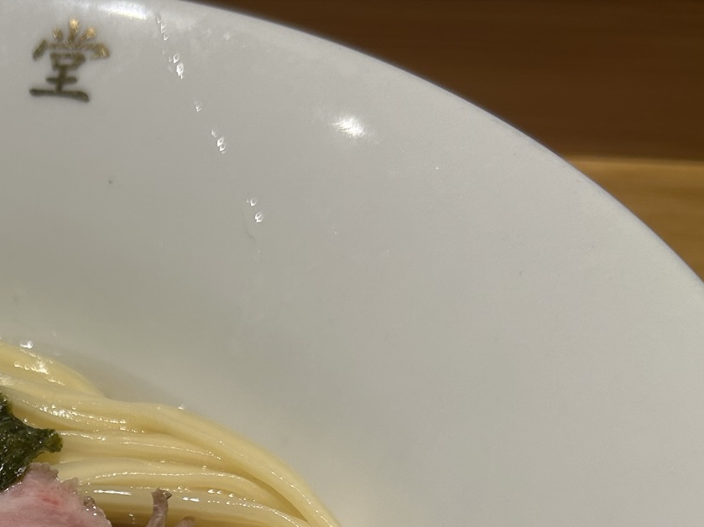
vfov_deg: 22.4
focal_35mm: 62
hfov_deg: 28.4
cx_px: -71
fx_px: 1261
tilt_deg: -50.4
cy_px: 575
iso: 32
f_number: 1.5
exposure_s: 1/107
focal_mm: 5.7
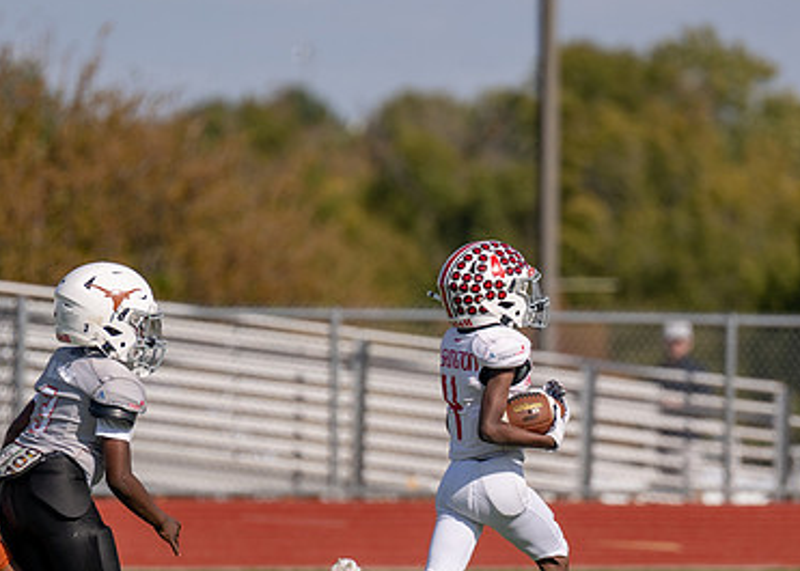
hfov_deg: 3.8
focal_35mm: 527
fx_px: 11974
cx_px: 463
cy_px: 404
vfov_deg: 2.7
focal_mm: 280
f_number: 4
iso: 160
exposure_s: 1/3200
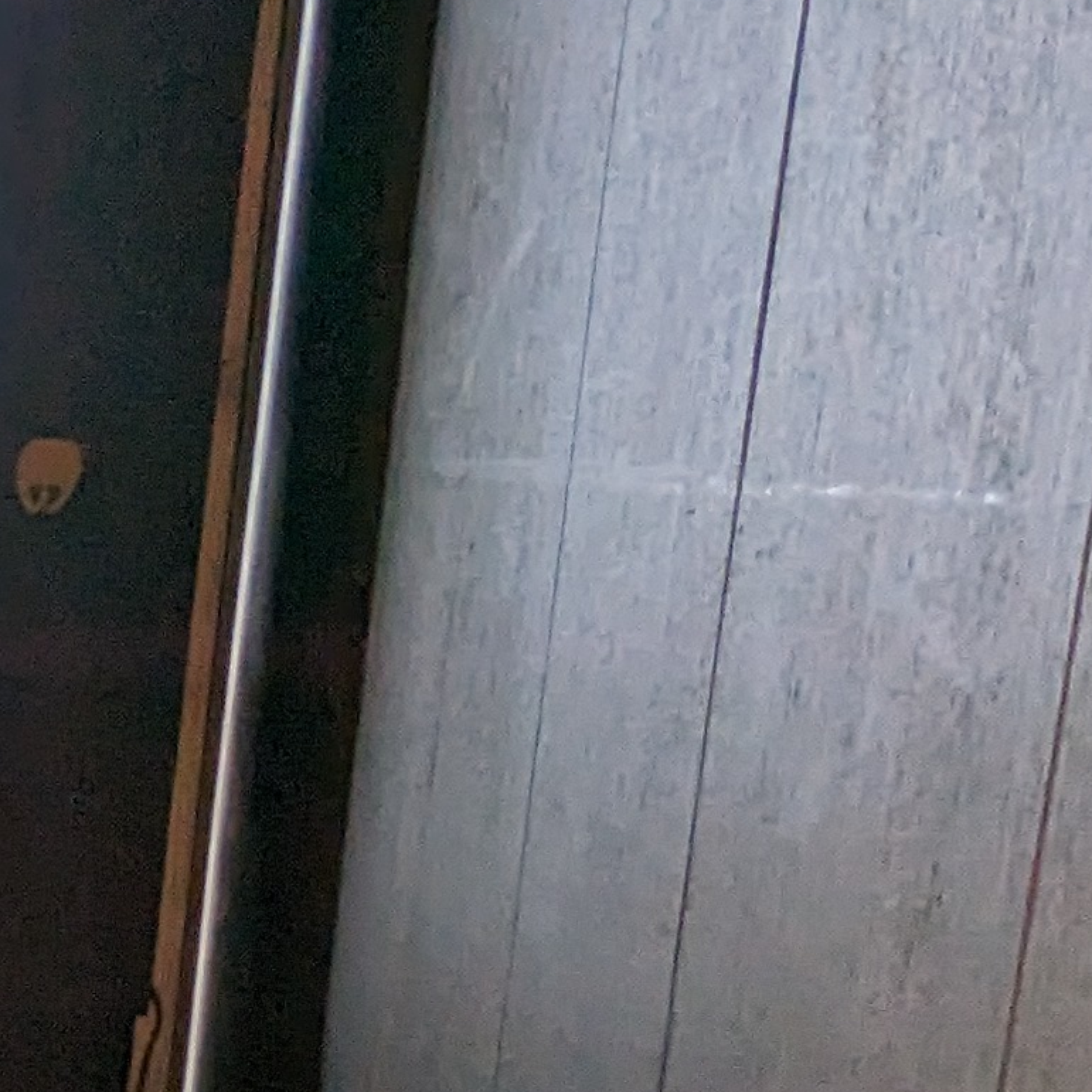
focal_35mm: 74
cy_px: 1010
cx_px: -1632
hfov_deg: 14.2
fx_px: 2641
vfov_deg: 22.7
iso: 56
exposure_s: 1/120
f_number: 2.2
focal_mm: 2.35
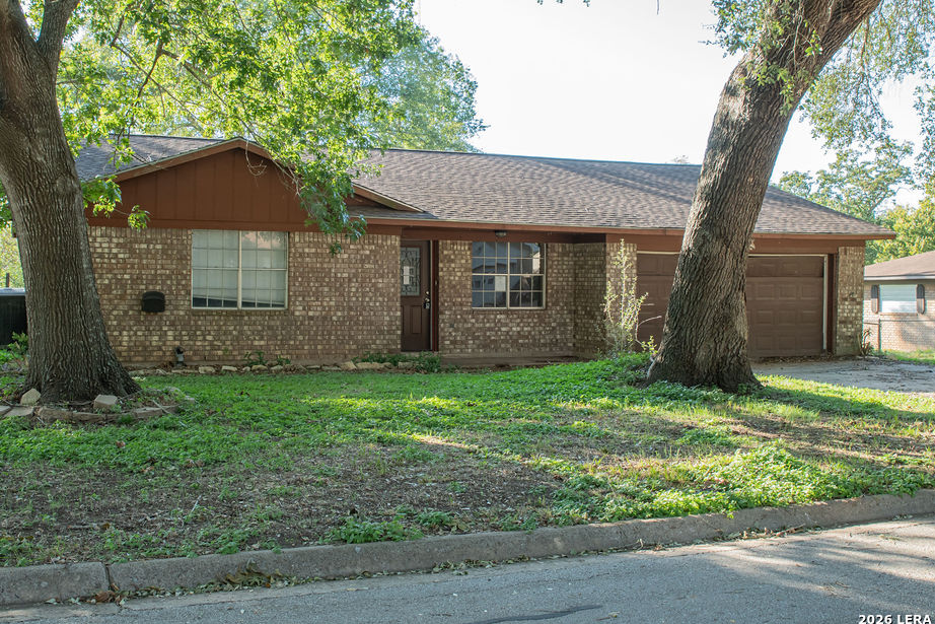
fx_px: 1039
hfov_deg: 48.4
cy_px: 282
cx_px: 446
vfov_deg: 33.4
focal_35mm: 40
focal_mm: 24
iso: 400
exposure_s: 1/125
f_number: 5.6
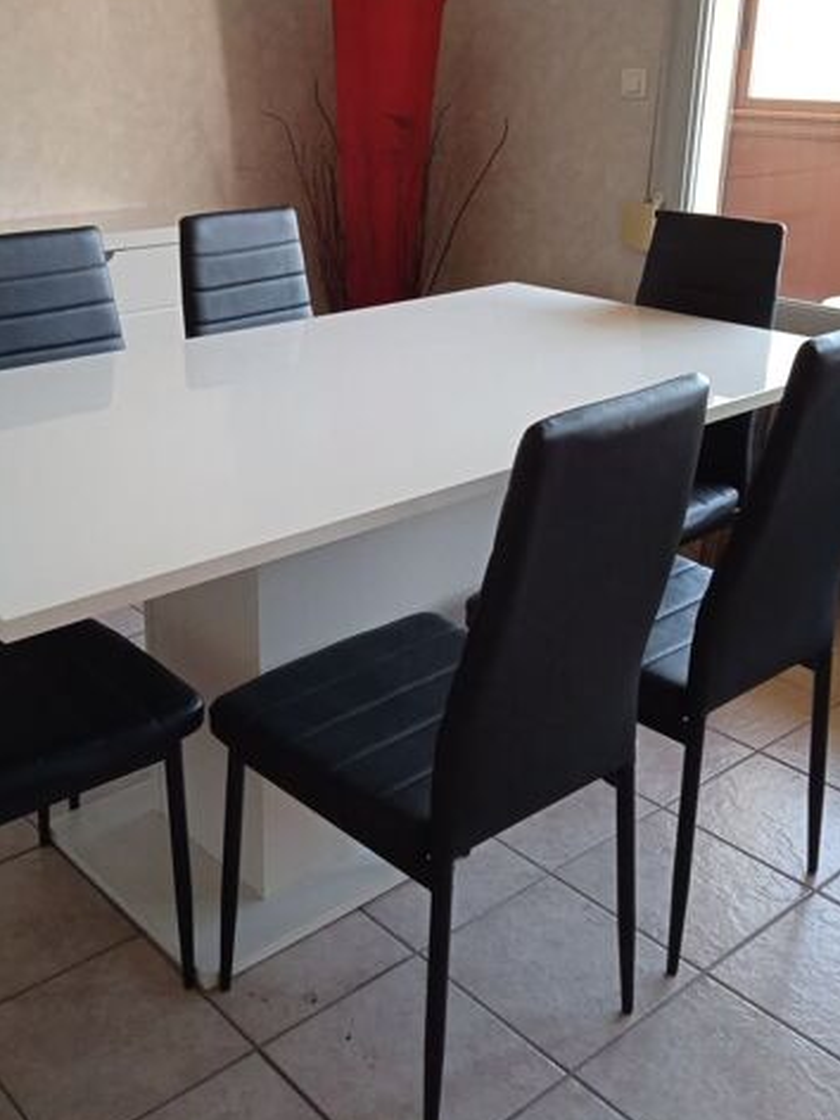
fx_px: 1229
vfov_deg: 48.9
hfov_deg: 37.6
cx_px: 337
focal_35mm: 38
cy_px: 505
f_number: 2.2
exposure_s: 1/25
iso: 393
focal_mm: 3.43
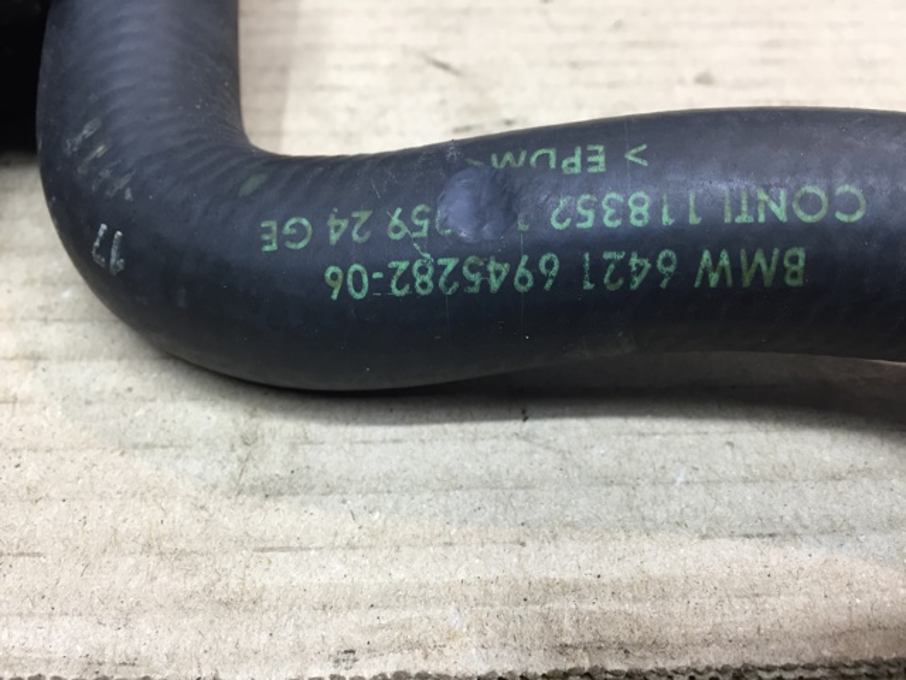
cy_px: 340
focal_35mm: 29
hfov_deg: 61.7
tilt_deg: -47.8
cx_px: 453
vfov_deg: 48.2
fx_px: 759
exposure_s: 1/33
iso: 125
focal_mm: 4.15
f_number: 2.2
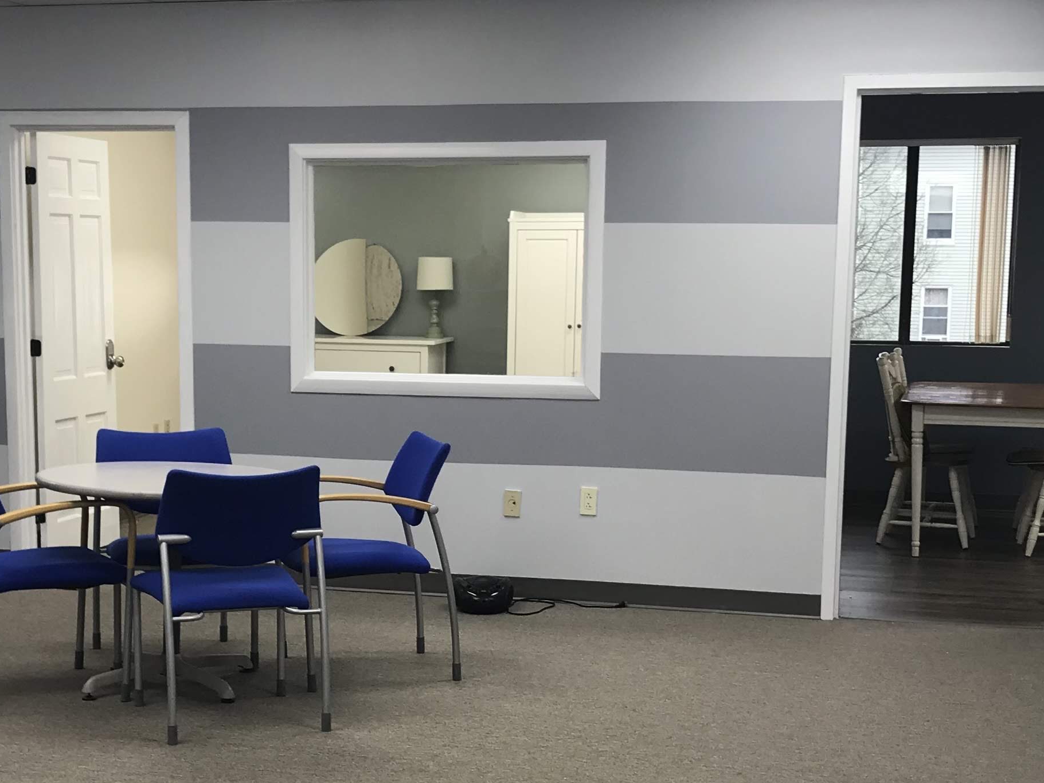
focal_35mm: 62
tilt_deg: -7.2
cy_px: 546
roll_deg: -1.1
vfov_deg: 23.5
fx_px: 1870
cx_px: 426
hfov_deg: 31.1
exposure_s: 1/60
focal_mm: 3.99
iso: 20
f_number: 1.8
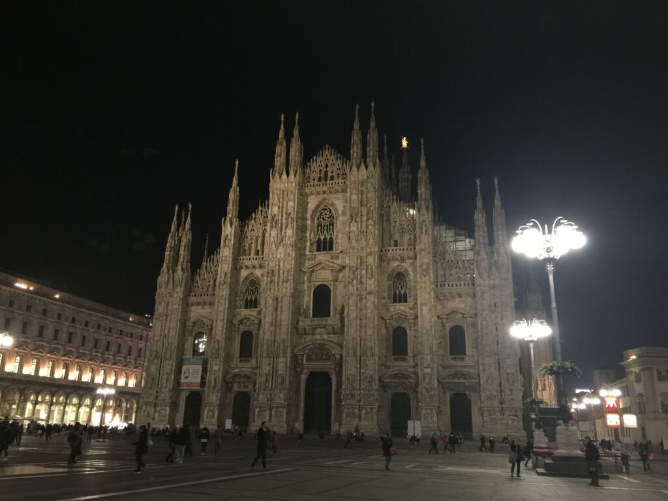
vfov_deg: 48.2
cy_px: 250
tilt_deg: +18.5
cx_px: 334
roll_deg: -3.5
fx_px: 560
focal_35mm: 29
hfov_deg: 61.7
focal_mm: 4.15
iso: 125
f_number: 2.2
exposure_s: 1/10
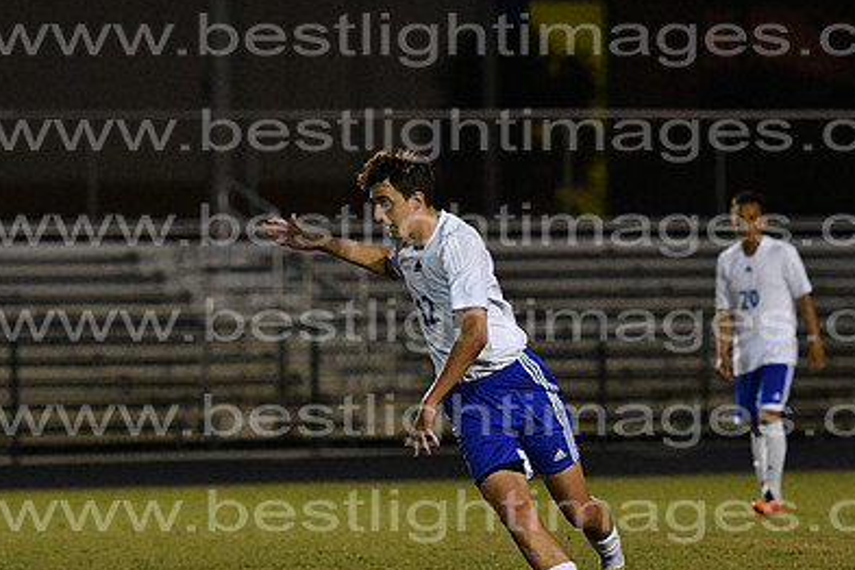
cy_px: 373
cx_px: 492
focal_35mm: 376
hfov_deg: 5.5
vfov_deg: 3.7
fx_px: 8929
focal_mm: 170
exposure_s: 1/1250
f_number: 4
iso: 6400
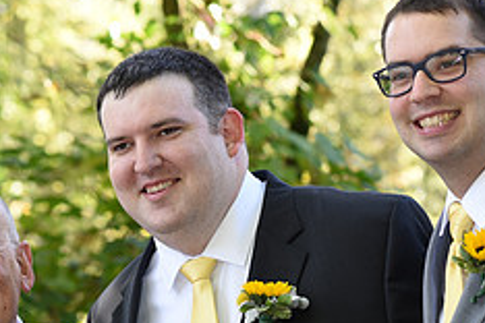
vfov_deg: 6.5
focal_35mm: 211
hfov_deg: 9.8
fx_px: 2842
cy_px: 289
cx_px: 220
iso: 500
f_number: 4.5
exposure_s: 1/200
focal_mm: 85
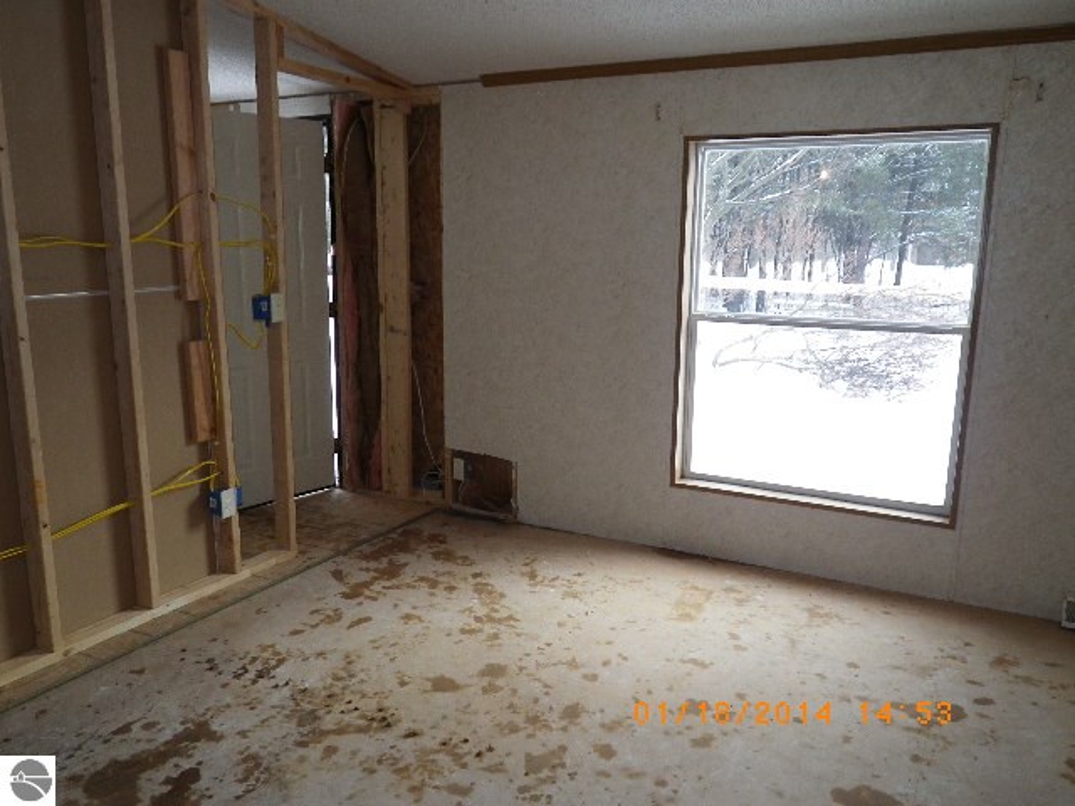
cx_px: 538
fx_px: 870
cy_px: 403
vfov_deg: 49.7
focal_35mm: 28
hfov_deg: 63.4
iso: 100
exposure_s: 1/50
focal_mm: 5
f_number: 3.5
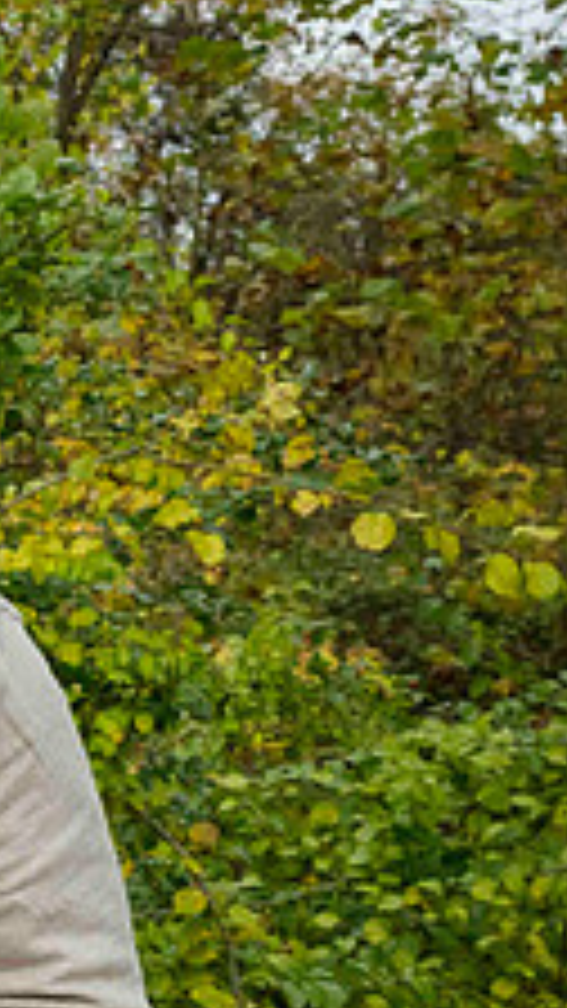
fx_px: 2085
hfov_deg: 12.9
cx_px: -655
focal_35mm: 78
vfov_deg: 27.1
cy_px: 643
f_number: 5.6
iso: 400
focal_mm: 24
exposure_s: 1/640
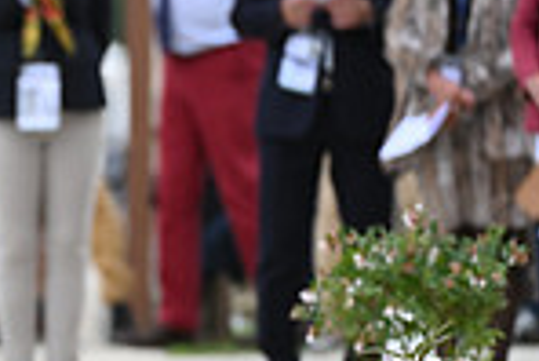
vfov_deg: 1.0
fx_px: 20532
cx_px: -506
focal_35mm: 1370
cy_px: 180
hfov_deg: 1.5
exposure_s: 1/1600
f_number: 5.6
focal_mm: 350
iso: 500
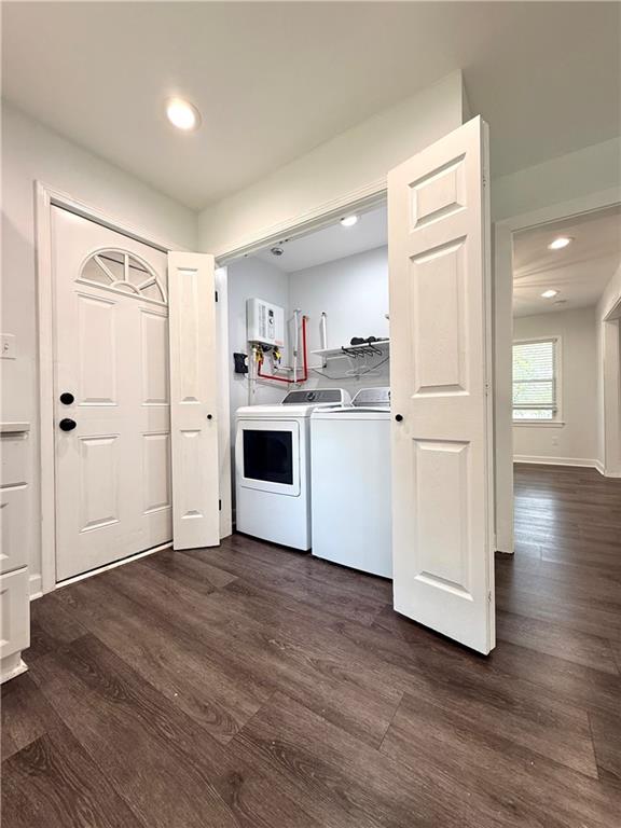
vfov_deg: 102.1
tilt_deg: +0.1
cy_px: 414
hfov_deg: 85.7
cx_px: 310
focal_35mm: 14
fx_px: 335
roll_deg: +0.7
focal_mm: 2.22
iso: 125
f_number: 2.2
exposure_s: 1/100
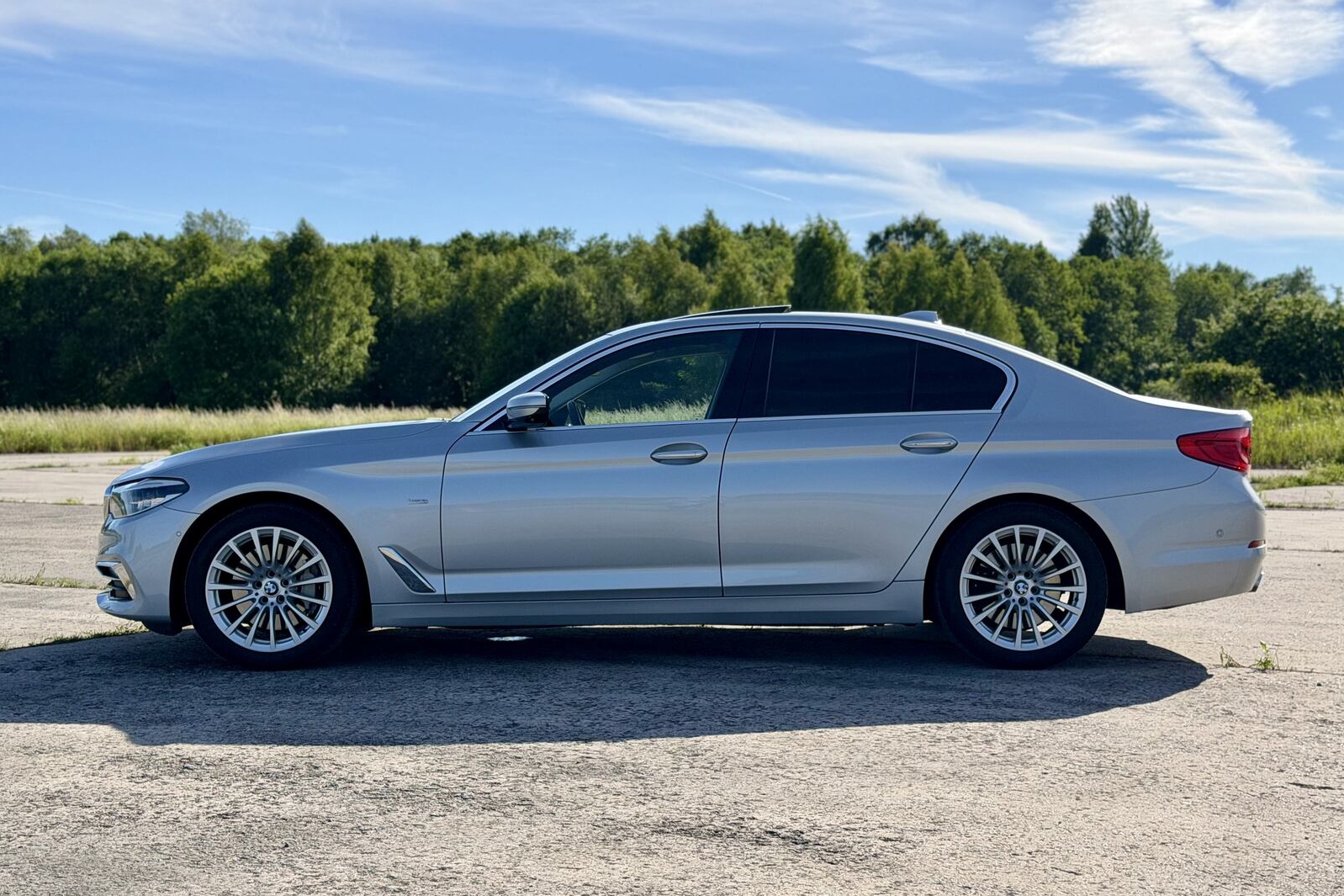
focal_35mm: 50
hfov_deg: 39.6
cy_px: 439
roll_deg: -0.1
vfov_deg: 27.0
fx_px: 1866
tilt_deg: -0.4
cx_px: 672
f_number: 1.78
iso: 64
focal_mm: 6.76
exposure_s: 1/5587
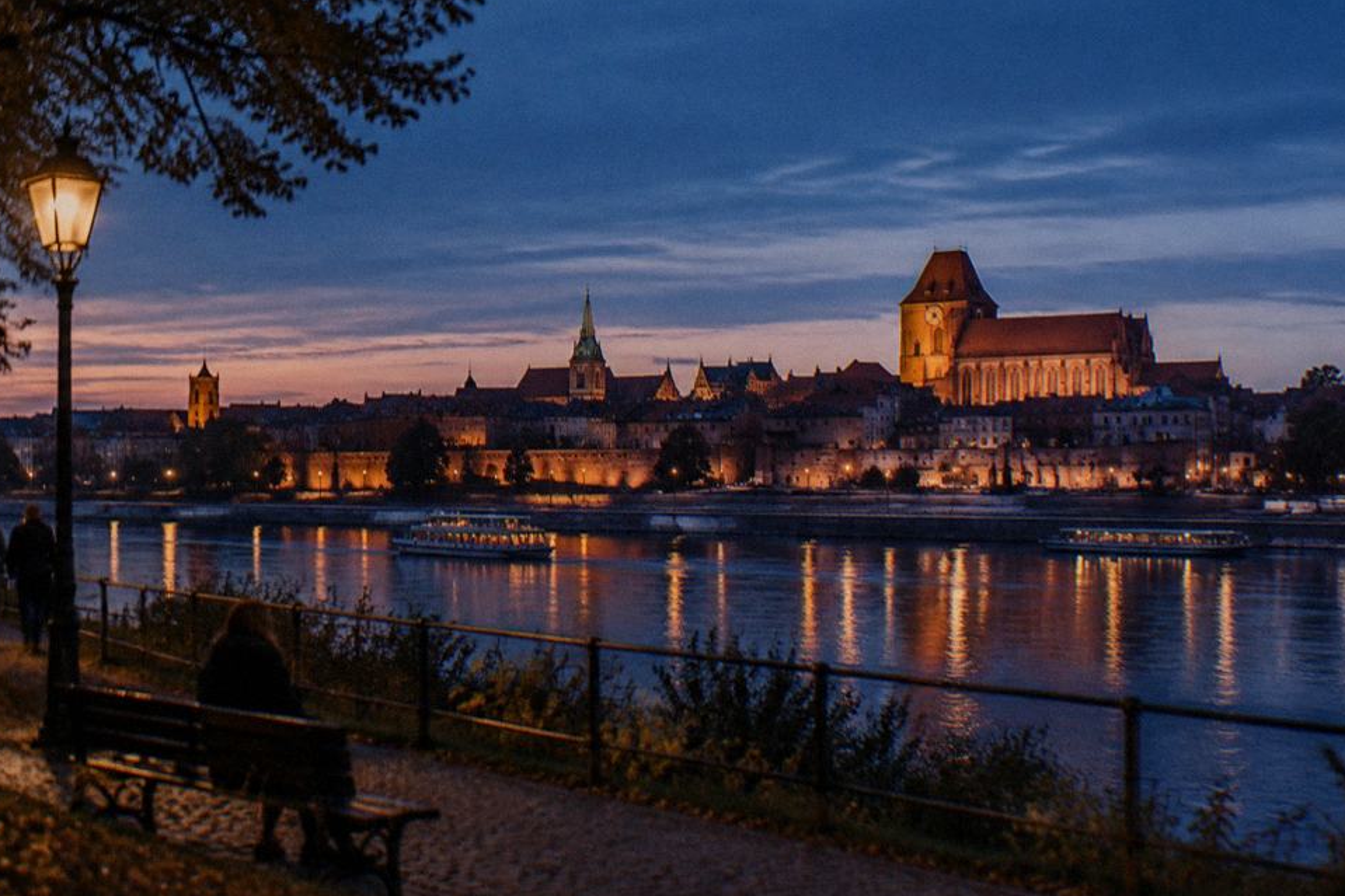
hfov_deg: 40.3
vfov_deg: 27.5
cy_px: 454
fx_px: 1830
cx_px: 661
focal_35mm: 49
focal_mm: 47
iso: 5000
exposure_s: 1/25
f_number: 8
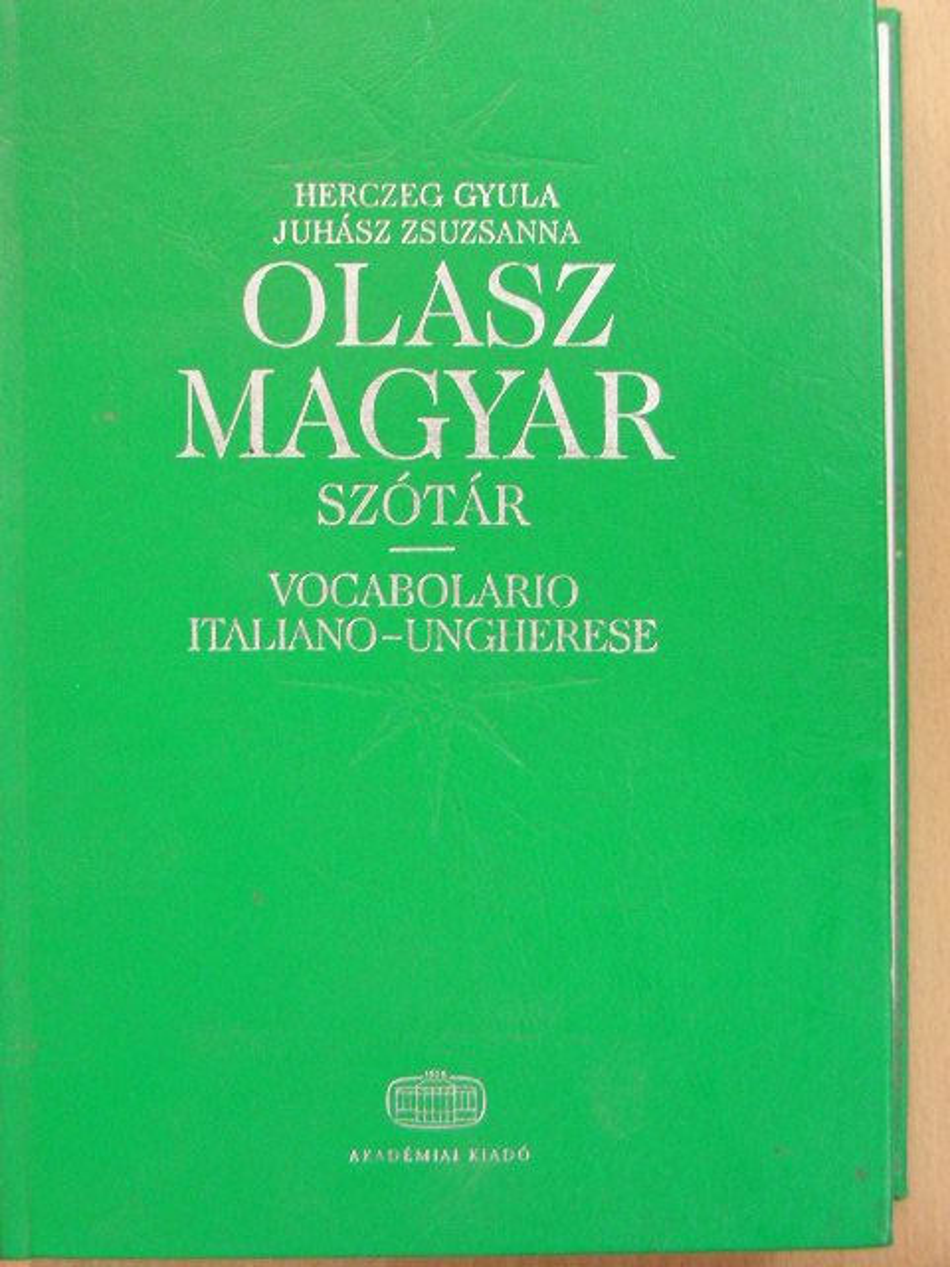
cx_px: 475
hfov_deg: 23.3
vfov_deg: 30.7
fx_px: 2305
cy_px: 634
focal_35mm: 63
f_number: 3.5
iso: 200
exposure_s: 1/10.7
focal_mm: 10.5
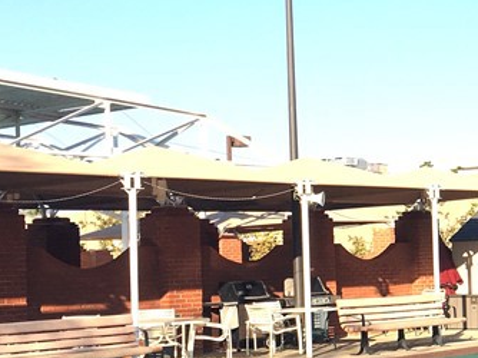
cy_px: 223
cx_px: 640
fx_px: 1228
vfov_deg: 16.6
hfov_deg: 20.0
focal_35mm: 89
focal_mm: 4.15
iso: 25
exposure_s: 1/1166
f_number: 2.2
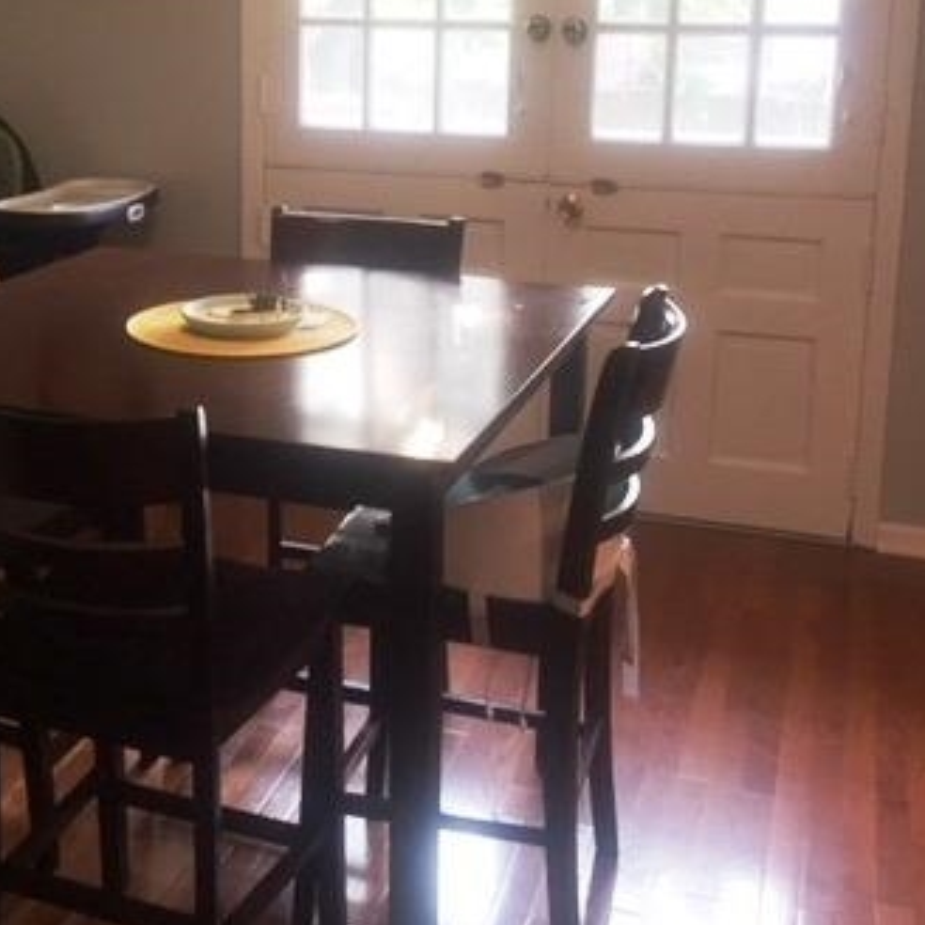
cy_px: 259
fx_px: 1512
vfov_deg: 33.5
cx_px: 257
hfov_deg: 33.5
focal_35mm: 50
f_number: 2.2
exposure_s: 1/30
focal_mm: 4.15
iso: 125
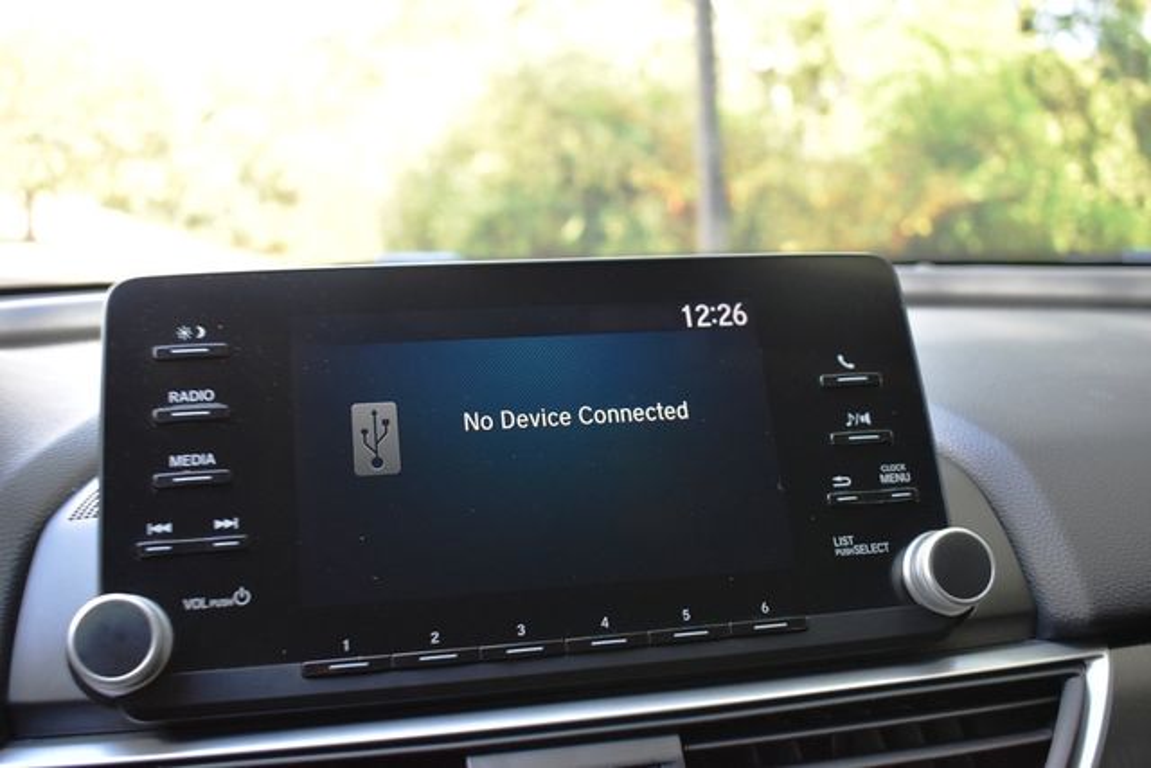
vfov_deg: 35.5
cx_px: 576
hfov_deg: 51.3
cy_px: 384
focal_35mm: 38
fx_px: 1199
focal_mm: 25
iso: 800
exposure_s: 1/160
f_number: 4
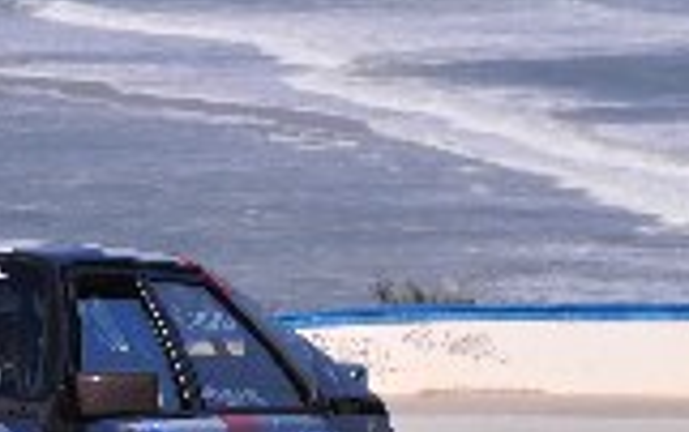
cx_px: -244
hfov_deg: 4.7
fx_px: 8429
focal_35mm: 448
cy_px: 327
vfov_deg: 2.9
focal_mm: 105
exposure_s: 1/800
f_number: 7.1
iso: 250
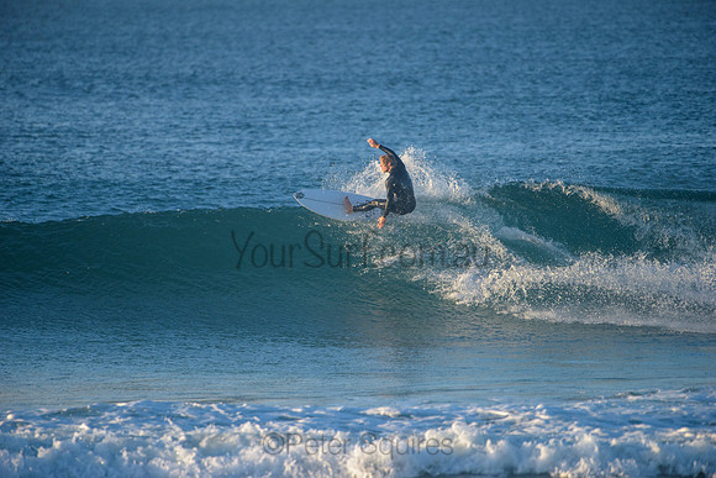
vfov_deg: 2.8
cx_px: 358
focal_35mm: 500
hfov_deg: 4.1
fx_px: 9946
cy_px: 239
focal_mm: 500
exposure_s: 1/2000
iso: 720
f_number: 5.6
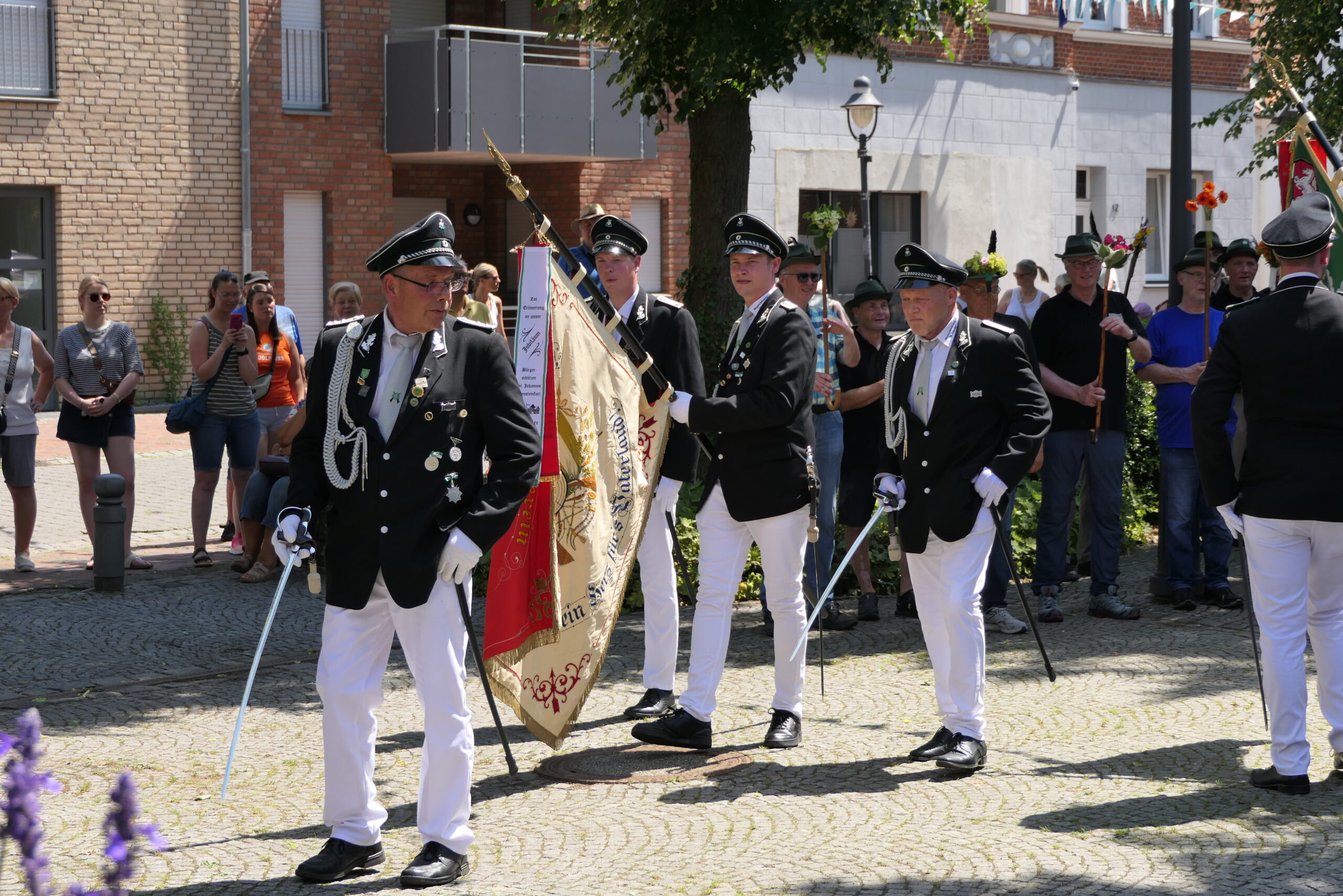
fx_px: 2649
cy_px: 448
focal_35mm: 71
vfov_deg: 19.2
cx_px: 672
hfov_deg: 28.5
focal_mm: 26.2
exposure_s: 1/400
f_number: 4
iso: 125
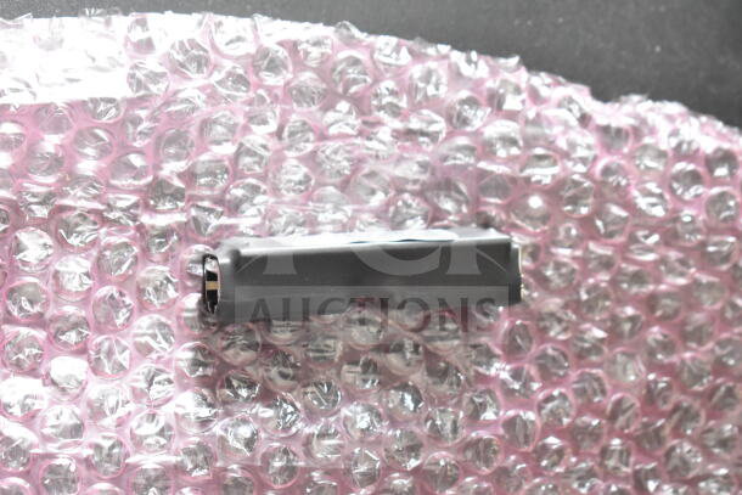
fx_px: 1701
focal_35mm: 82
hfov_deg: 24.6
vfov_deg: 16.6
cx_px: 371
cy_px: 248
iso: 6400
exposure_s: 1/100
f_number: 5.6
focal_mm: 55
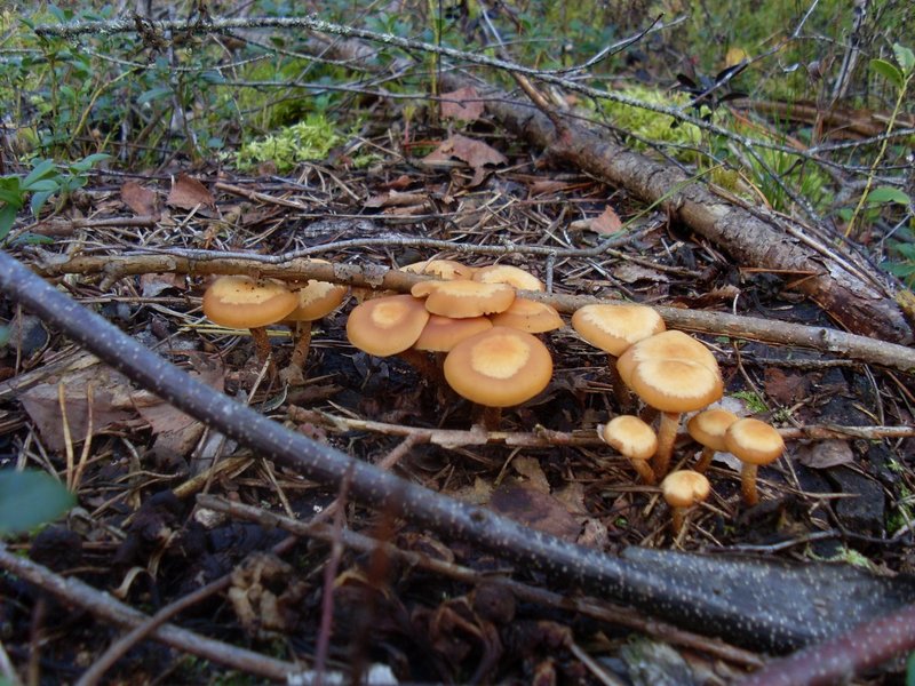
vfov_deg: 37.7
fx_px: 1004
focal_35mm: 38
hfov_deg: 49.0
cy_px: 343
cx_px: 458
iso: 80
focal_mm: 6.3
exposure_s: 1/90
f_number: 3
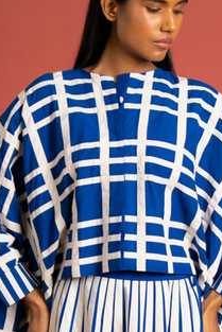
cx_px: 130
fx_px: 619
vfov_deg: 30.0
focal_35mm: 67
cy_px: 193
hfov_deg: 20.3
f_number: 3.2
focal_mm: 40
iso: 1250
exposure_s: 1/200
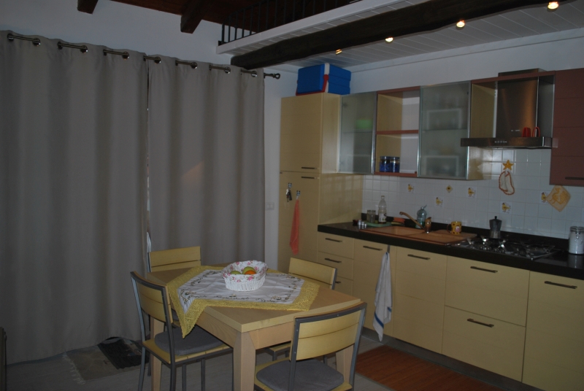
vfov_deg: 43.7
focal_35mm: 30
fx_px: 487
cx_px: 292
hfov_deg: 61.9
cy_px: 196
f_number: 3.8
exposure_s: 1/60
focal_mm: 20
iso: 200
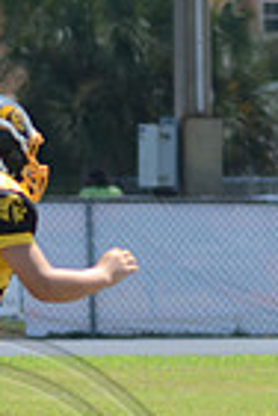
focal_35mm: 1235
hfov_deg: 1.1
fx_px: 14304
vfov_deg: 1.7
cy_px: 333
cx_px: 464
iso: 200
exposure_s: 1/640
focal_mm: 200
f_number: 5.6
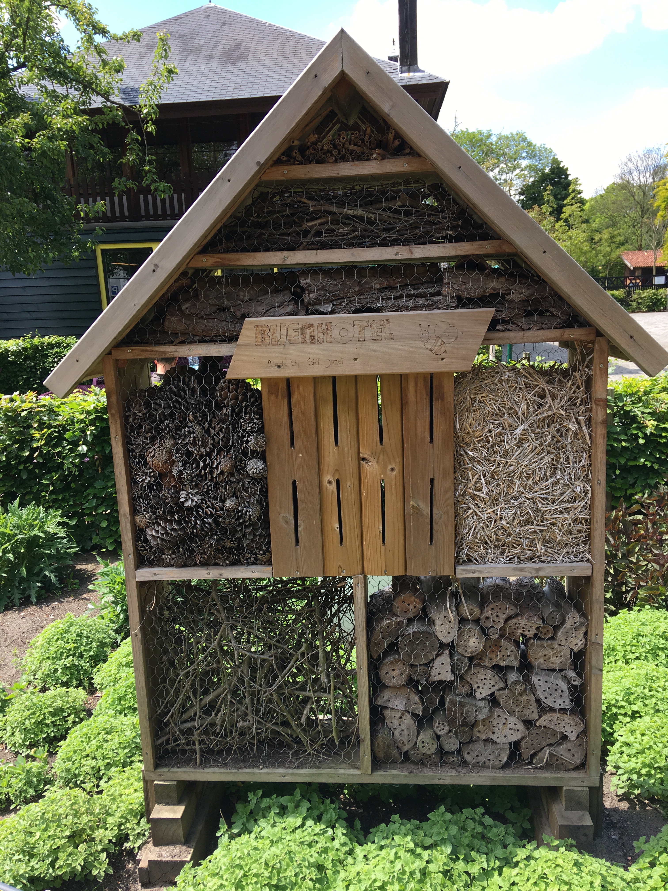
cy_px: 446
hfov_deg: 48.2
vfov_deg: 61.7
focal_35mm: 29
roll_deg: +1.2
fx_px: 746
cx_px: 334
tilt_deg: -11.2
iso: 25
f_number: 2.2
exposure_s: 1/403
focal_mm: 4.15
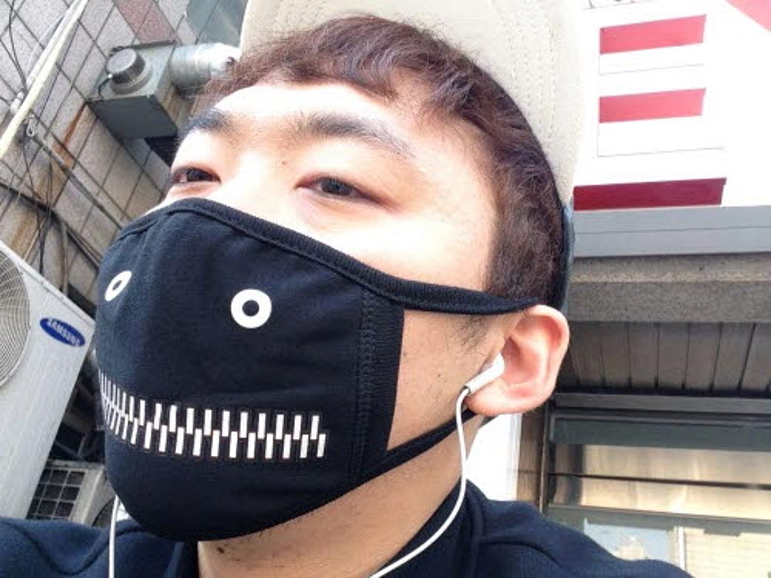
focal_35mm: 35
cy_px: 289
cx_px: 386
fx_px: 780
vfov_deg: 40.7
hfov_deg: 52.6
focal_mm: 2.18
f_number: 2.4
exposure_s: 1/60
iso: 32
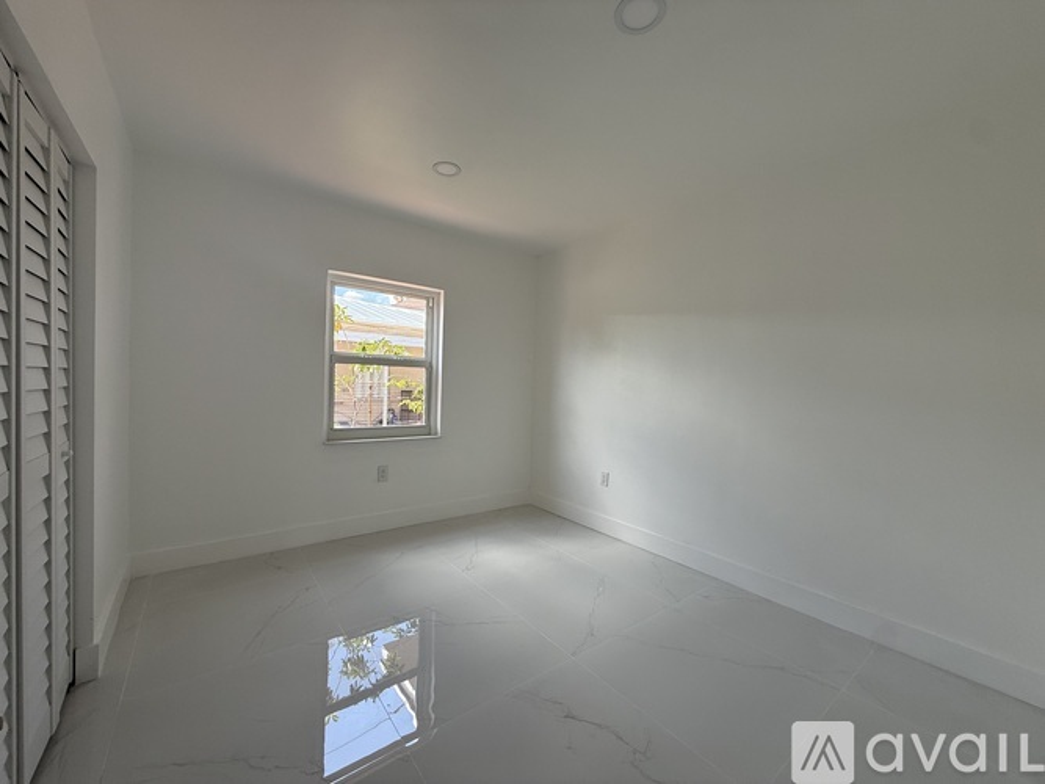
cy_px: 392
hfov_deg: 102.1
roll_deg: -1.8
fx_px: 423
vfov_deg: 85.7
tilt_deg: -1.0
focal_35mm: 14
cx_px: 522
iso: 64
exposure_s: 1/124
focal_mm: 2.22
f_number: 2.2
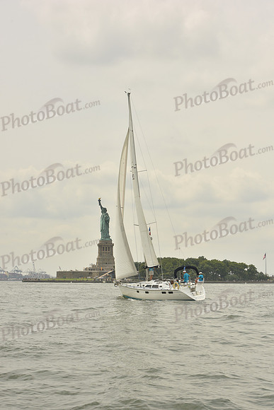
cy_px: 205
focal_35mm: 70
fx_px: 799
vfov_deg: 28.8
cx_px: 137
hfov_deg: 19.5
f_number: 13
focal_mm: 70
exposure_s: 1/640
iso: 250
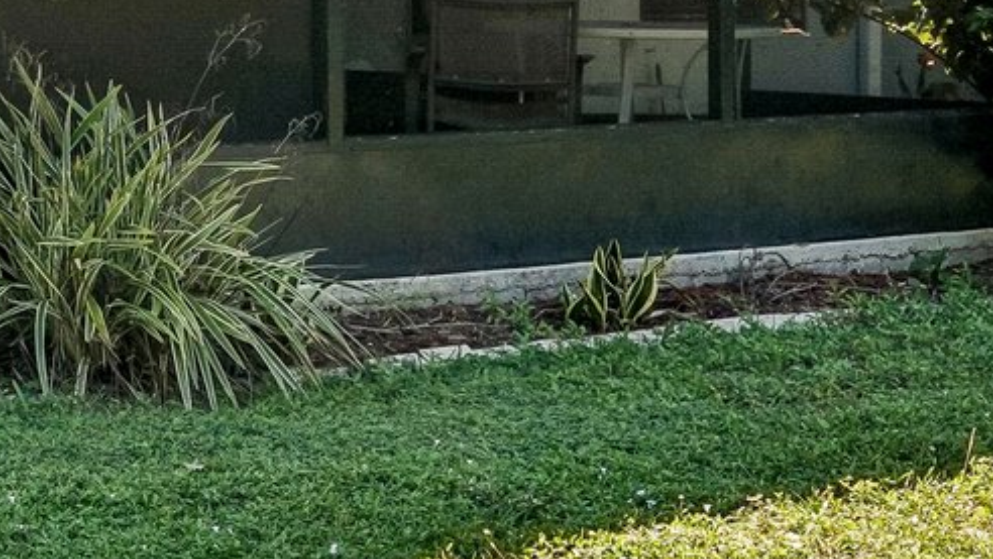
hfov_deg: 19.8
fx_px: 2528
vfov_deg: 12.4
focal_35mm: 96
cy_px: -55
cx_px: -412
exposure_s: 1/400
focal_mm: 22
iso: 400
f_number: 8
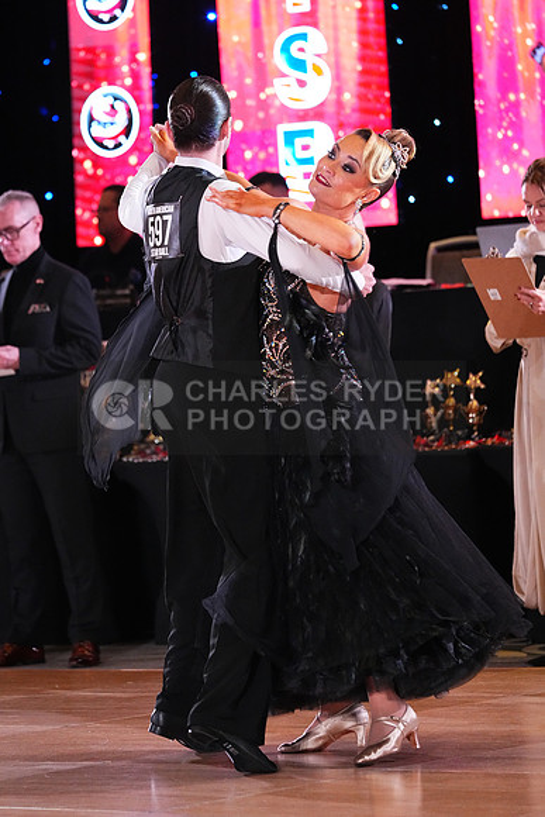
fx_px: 4539
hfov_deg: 6.9
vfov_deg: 10.3
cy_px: 408
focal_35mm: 200
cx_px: 272
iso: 8000
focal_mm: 200
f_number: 4.5
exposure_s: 1/400
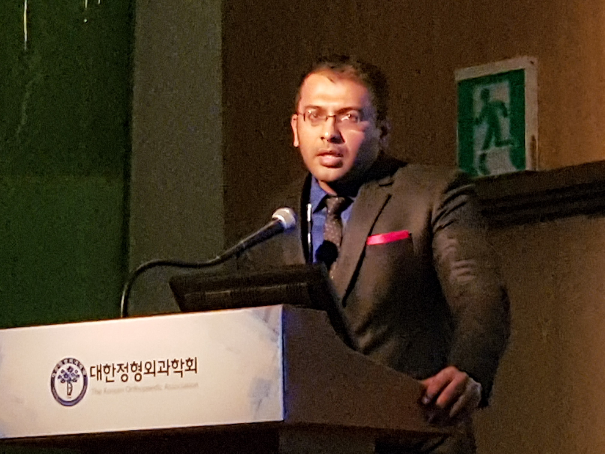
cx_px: 302
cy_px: 227
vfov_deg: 28.0
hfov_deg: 36.8
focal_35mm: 52
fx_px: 909
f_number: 2.4
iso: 320
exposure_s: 1/15
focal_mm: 6
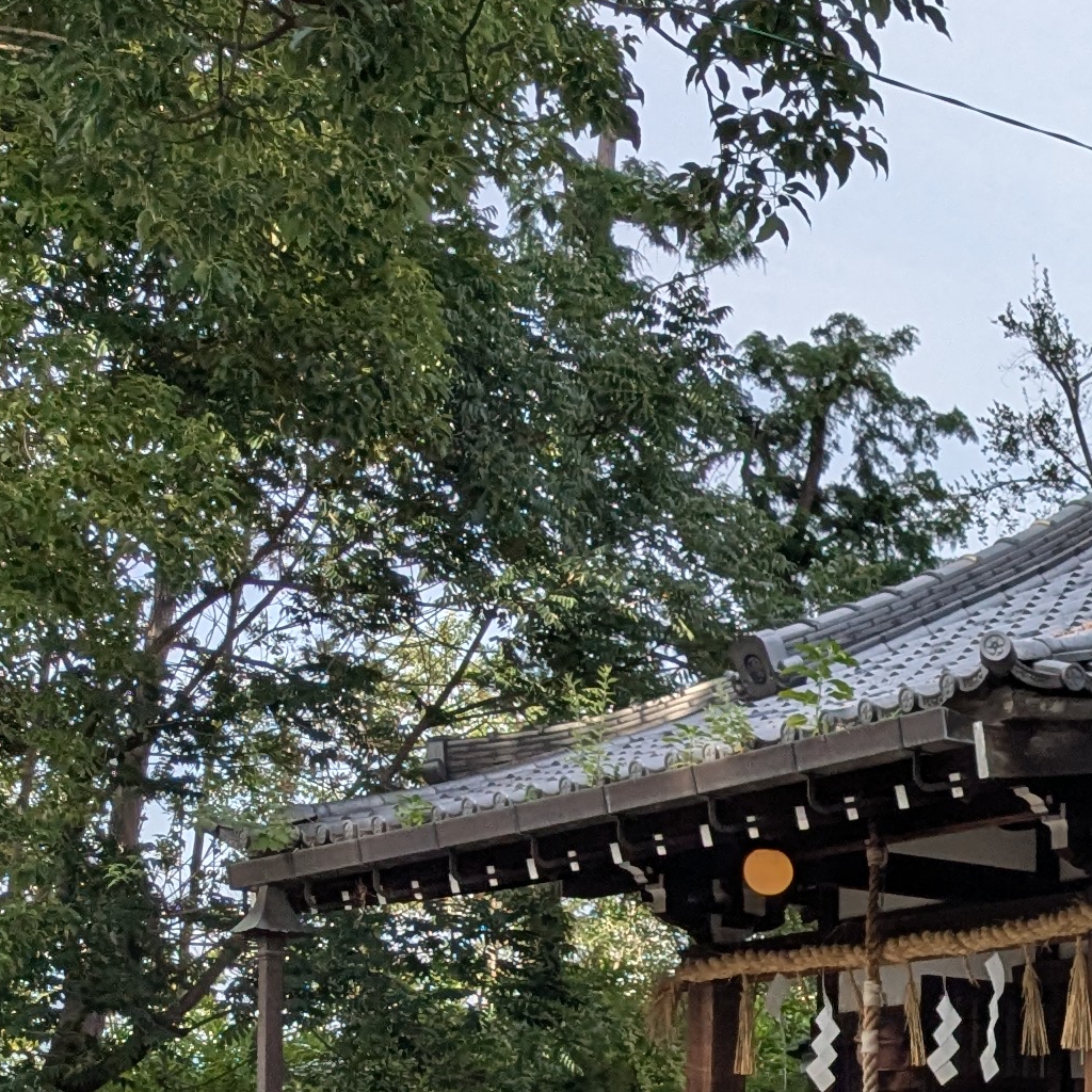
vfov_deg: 17.7
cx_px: 1814
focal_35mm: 94
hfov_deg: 16.3
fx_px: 3355
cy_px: 1275
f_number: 1.73
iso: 51
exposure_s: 1/1232
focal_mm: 4.38
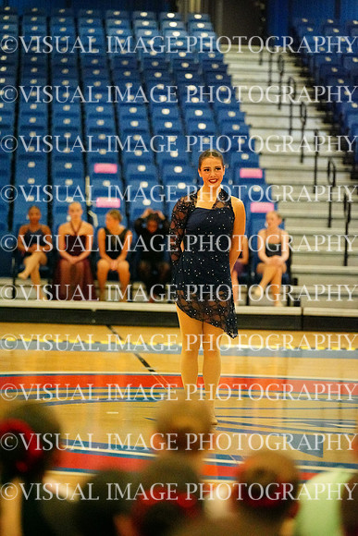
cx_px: 179
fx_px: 2236
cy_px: 268
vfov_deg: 13.7
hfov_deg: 9.2
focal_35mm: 150
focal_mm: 150
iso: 25600
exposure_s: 1/1600
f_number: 2.8
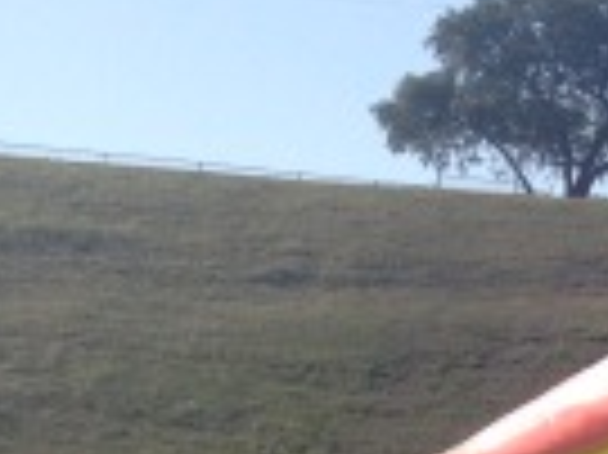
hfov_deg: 10.4
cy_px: 755
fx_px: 2913
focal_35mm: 166
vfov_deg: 8.6
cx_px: 1419
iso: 50
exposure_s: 1/1672
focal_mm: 4.28
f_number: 2.4
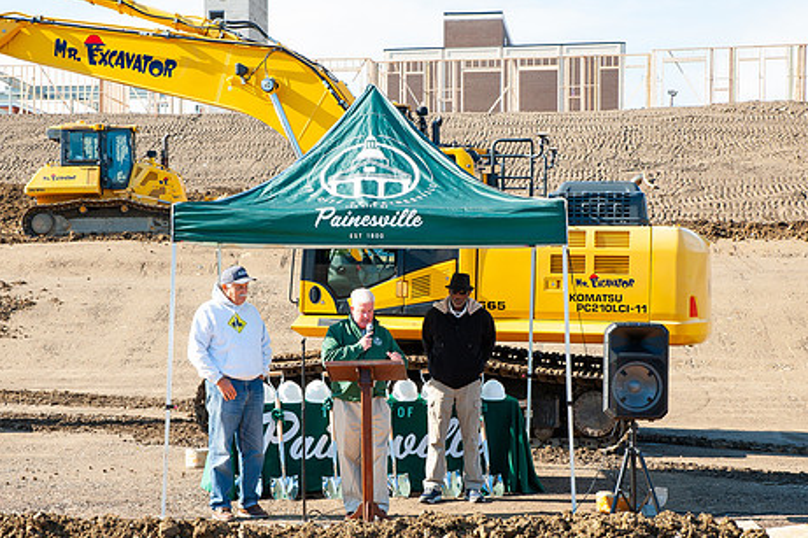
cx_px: 365
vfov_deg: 18.6
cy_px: 319
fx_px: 1638
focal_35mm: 73
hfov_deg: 27.7
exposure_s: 1/200
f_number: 13
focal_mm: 58
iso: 400
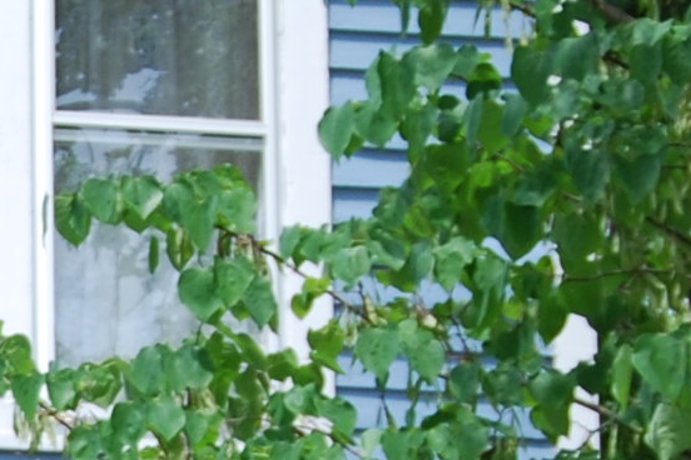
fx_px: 5259
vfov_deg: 5.0
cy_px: 610
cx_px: -526
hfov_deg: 7.3
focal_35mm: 274
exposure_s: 1/160
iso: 100
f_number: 6.3
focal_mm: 26
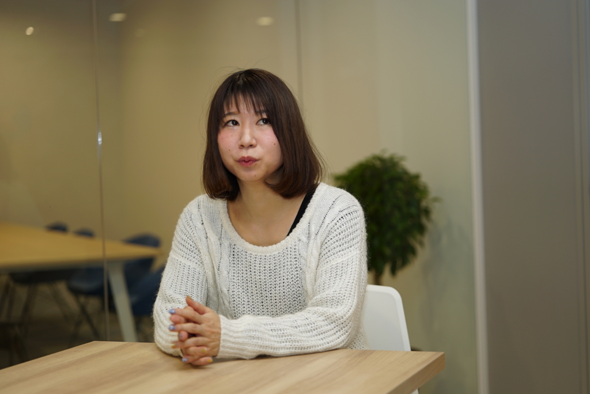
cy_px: 197
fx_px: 1066
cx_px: 295
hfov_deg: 30.9
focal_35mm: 65
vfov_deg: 20.9
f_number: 2
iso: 125
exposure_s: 1/60
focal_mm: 65
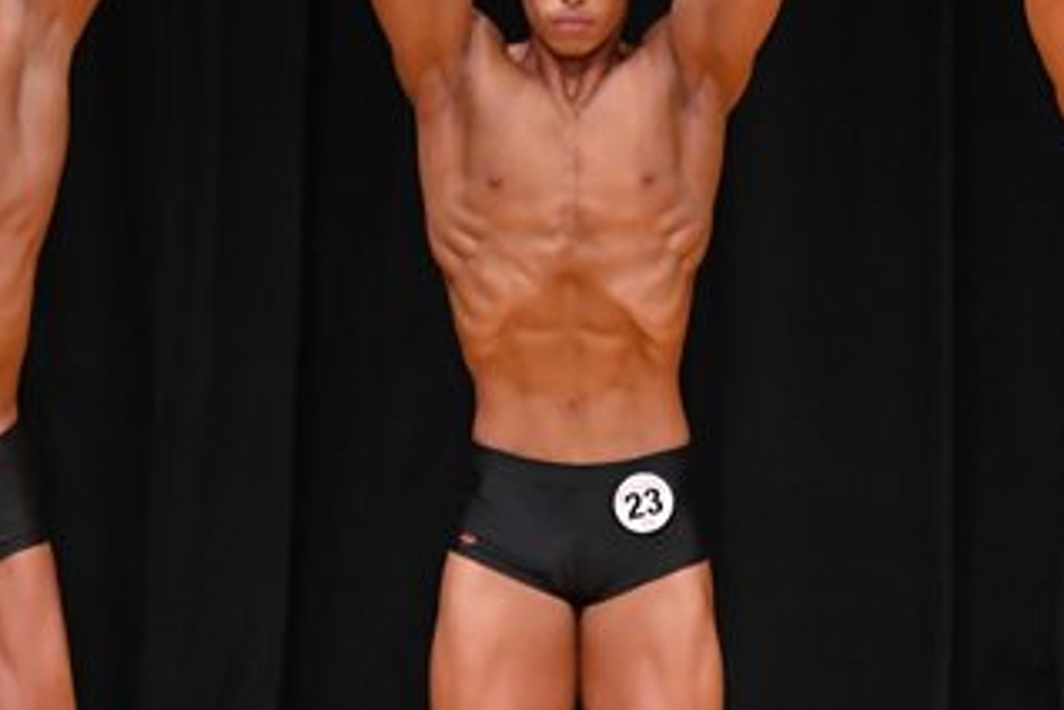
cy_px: 532
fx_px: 18382
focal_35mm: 622
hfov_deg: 3.3
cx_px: 564
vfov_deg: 2.2
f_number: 5.6
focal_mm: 170
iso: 4000
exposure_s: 1/400
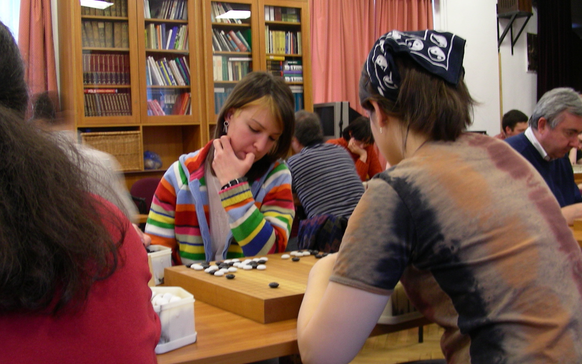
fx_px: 698
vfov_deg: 29.2
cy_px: 195
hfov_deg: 45.3
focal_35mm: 44
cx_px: 301
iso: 102
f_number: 3.5
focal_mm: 6.3
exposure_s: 1/4.1
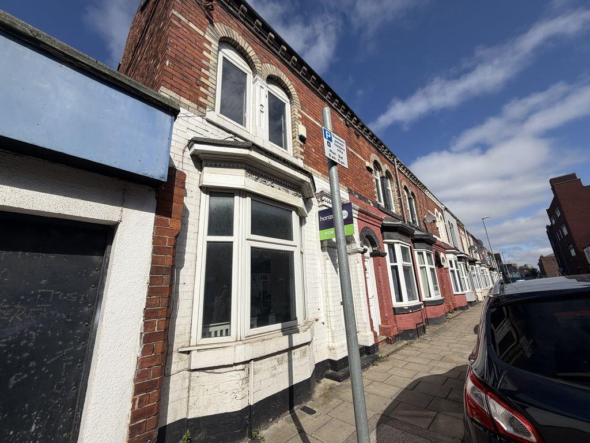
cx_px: 295
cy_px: 222
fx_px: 239
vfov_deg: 85.7
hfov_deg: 102.1
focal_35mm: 14
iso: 20
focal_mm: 2.22
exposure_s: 1/1961
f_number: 2.2
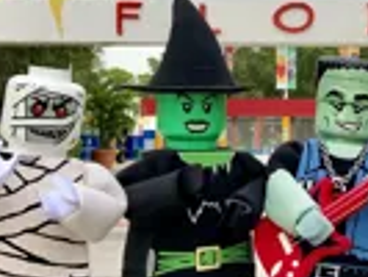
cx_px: 347
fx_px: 841
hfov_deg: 23.9
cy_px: 107
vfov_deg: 18.7
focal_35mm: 79
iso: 20
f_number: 1.8
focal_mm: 3.99
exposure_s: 1/329
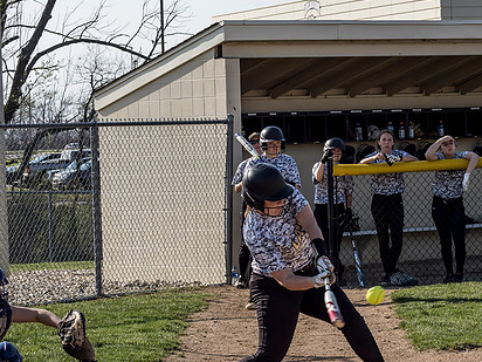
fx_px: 2590
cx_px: 289
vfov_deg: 8.0
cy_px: 211
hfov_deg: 10.6
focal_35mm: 186
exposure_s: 1/1600
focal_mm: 66
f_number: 6.3
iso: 400
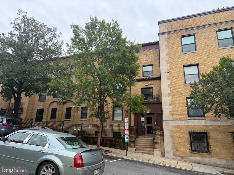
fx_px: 162
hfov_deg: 71.6
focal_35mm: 24
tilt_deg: +17.9
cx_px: 117
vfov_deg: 56.8
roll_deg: -1.6
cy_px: 88
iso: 100
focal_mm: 6.76
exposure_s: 1/1522
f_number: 1.78
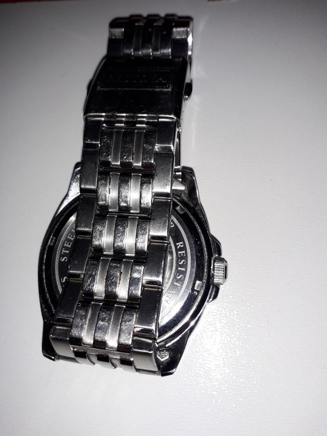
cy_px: 218
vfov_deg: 65.3
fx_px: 340
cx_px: 164
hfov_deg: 51.4
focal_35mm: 27
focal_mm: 3.6
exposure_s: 1/887
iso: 40
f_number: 1.9
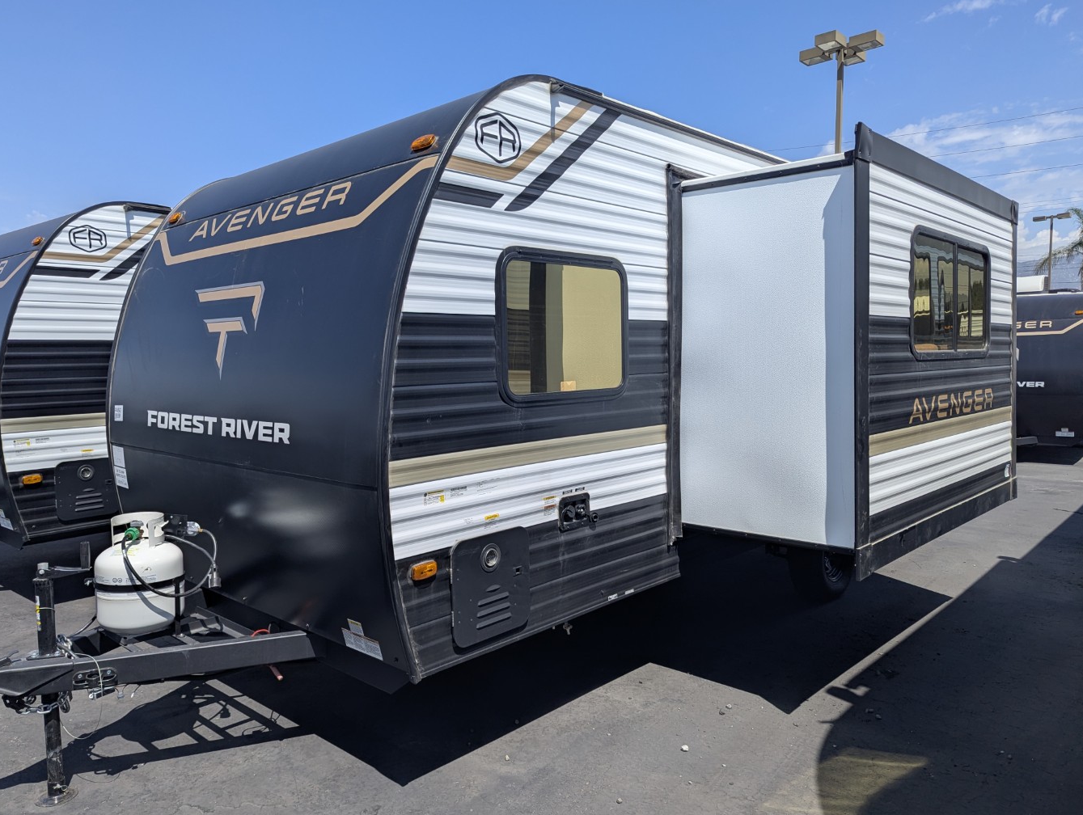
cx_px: 520
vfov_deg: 55.0
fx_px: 783
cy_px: 412
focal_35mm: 25
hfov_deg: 69.3
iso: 41
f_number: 1.85
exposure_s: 1/2833
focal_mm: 6.81
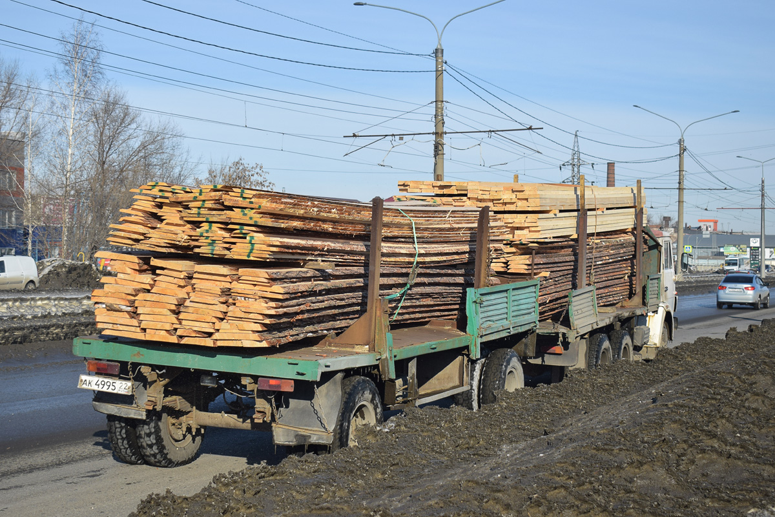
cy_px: 258
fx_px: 1130
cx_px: 388
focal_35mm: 52
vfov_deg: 25.8
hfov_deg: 37.9
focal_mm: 35
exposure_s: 1/800
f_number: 6.3
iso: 100
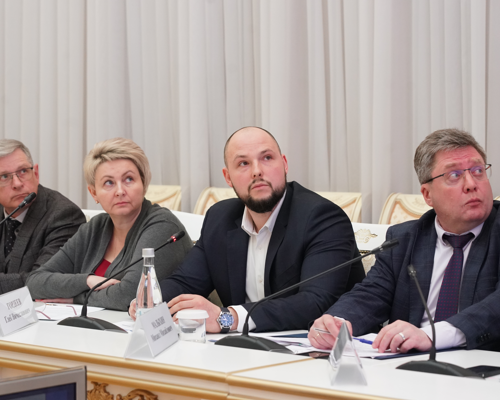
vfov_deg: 13.0
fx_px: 1761
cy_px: 199
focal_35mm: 119
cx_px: 237
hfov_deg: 16.2
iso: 5000
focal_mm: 105
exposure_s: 1/250
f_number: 5.6
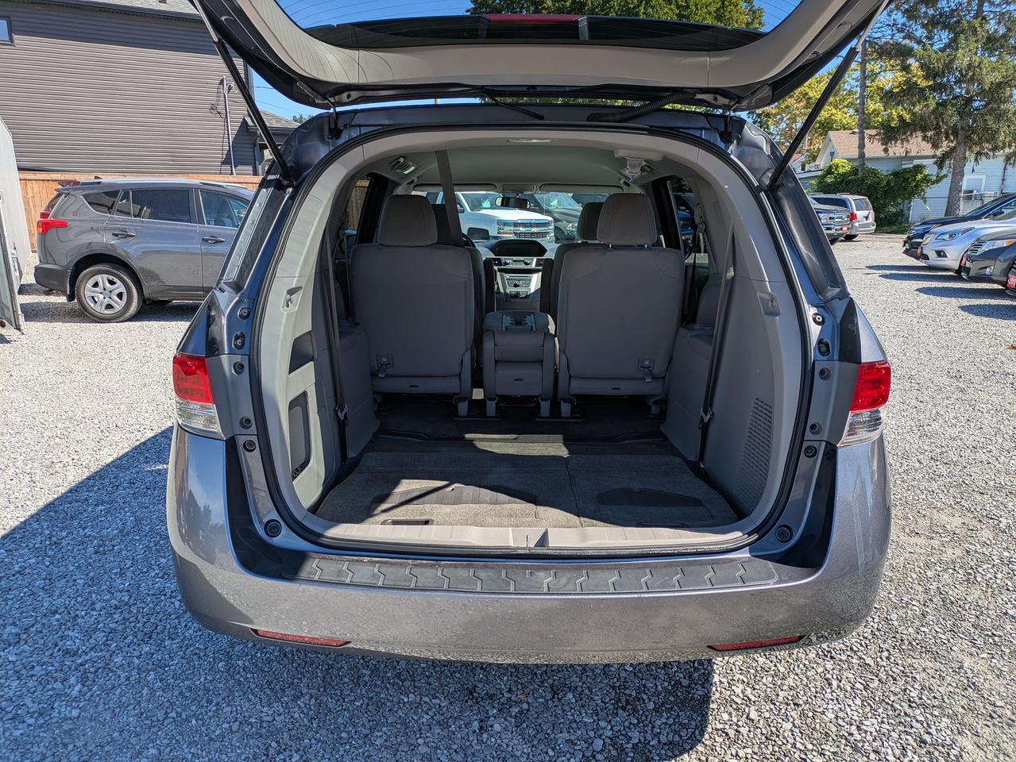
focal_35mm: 25
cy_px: 381
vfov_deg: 54.9
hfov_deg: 69.4
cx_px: 508
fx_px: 734
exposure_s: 1/1110
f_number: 1.89
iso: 44
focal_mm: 5.43
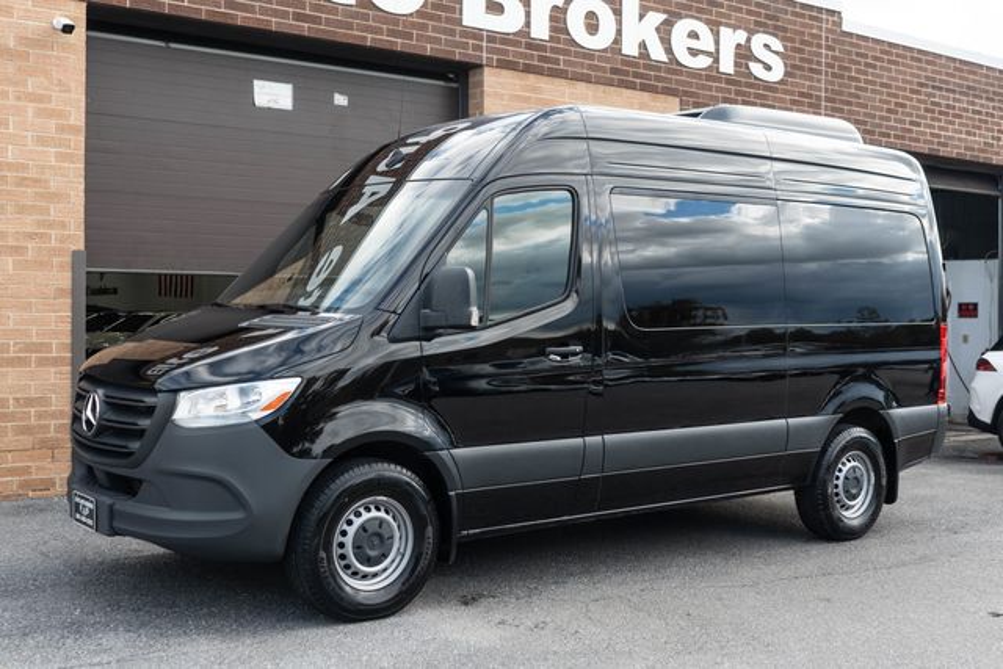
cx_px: 502
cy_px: 334
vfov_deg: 31.9
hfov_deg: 46.4
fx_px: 1170
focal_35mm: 42
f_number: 4
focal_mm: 28
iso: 160
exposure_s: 1/320
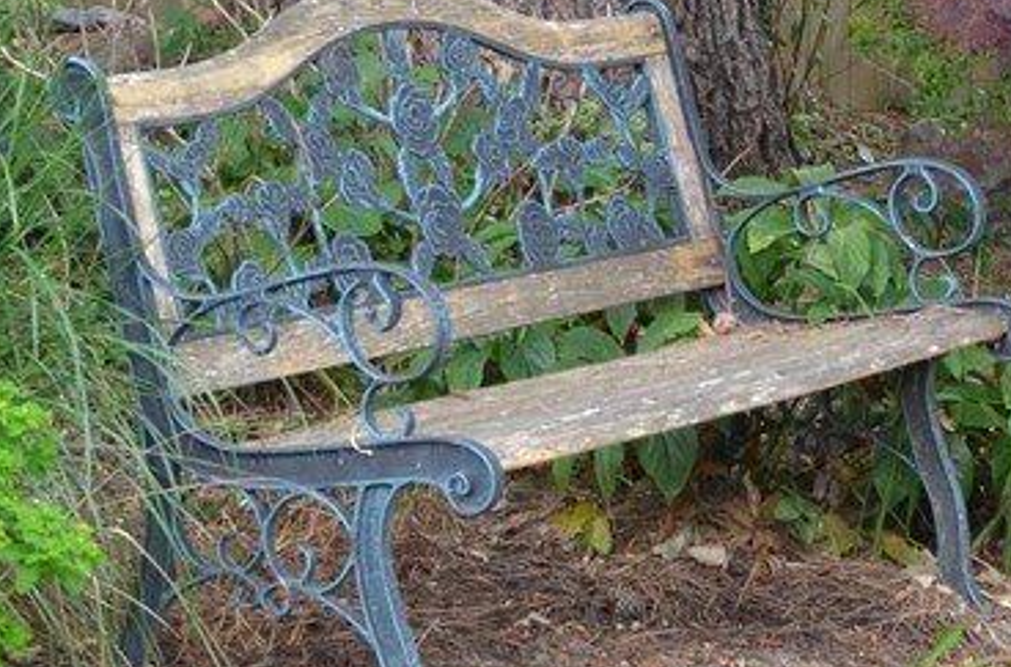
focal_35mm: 155
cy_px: -65
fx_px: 4353
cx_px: 957
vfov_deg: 8.7
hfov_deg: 13.1
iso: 250
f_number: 5.6
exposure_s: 1/125
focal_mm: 35
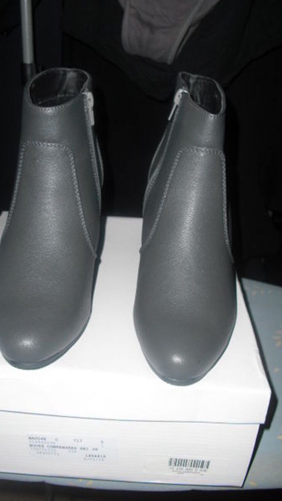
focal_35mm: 40
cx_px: 114
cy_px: 252
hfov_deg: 29.6
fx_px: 532
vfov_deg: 50.5
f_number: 3.1
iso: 100
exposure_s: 1/60
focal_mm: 6.3
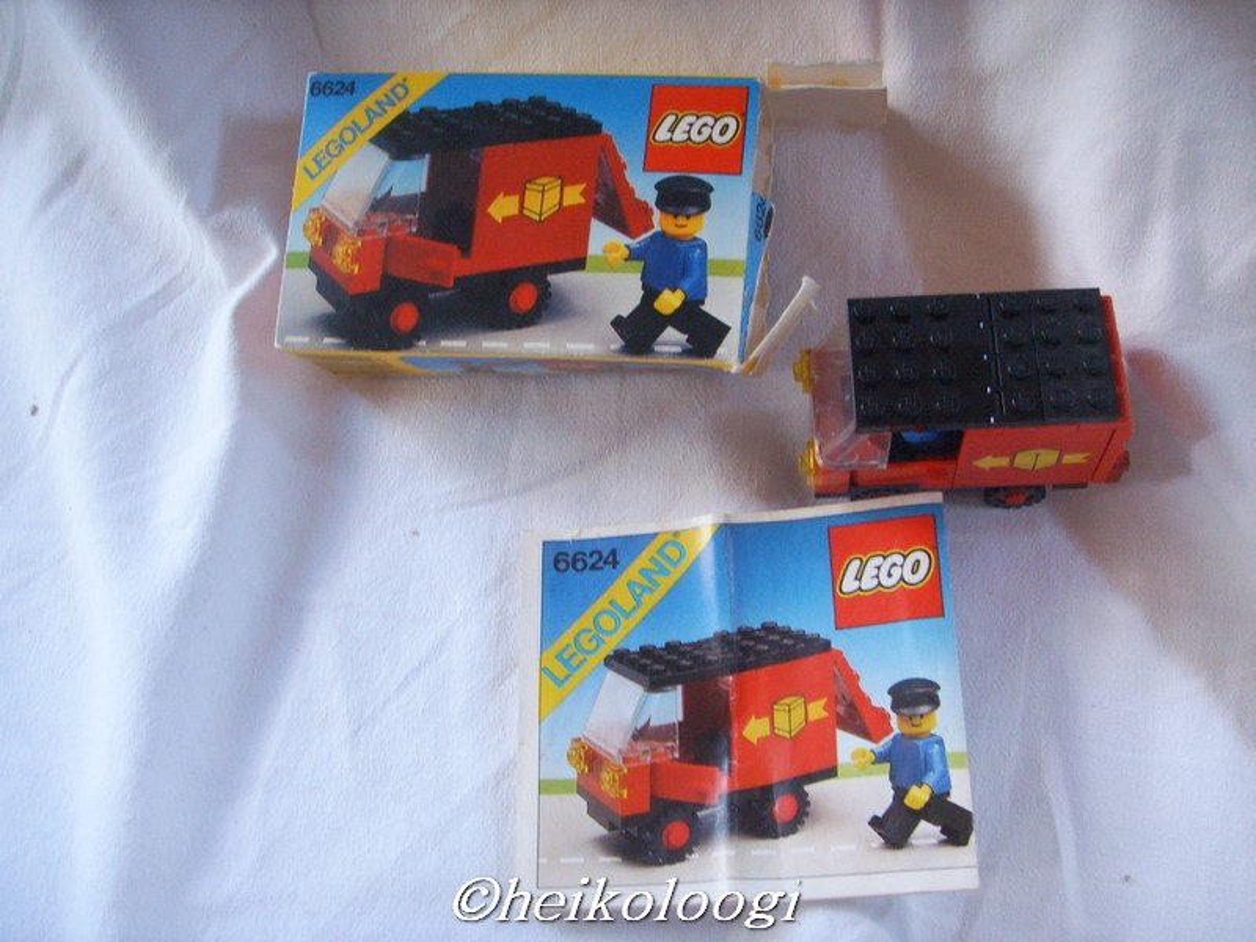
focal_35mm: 39
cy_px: 471
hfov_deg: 47.9
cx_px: 628
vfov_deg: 36.8
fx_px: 1415
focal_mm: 6.6
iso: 150
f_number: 3.5
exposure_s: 1/20
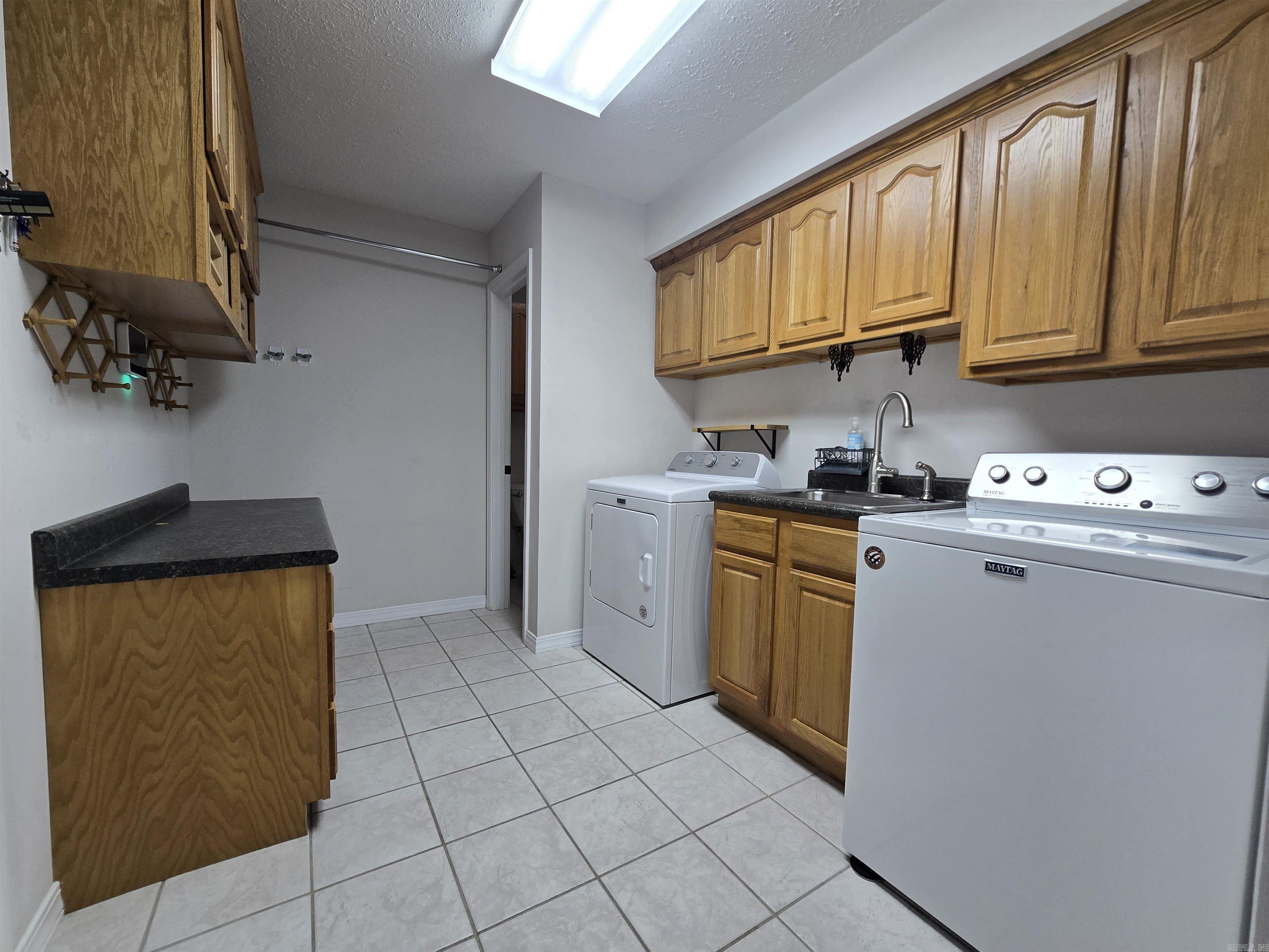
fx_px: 477
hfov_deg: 106.2
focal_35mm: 13
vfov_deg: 89.9
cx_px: 634
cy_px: 476
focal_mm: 2.2
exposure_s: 1/60
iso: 64
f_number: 2.2
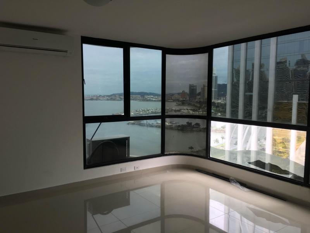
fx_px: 260
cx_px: 155
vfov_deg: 48.2
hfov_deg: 61.7
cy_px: 116
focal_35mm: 29
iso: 40
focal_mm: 4.15
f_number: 2.2
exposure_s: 1/120
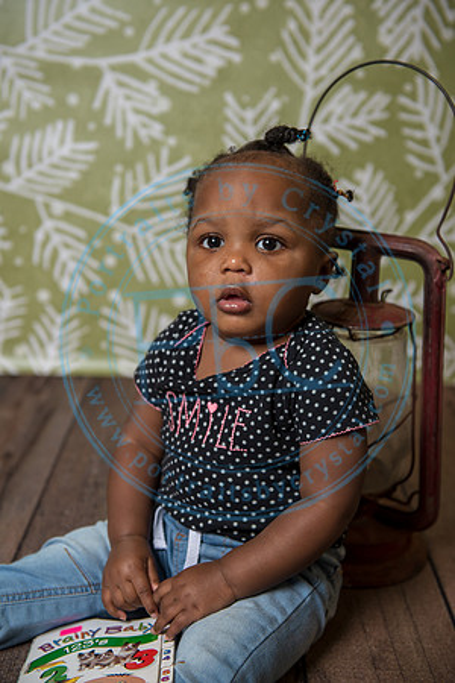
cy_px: 342
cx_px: 228
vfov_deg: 41.1
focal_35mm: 48
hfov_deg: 28.1
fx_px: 910
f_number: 3.5
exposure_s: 1/200
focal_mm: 48
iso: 200
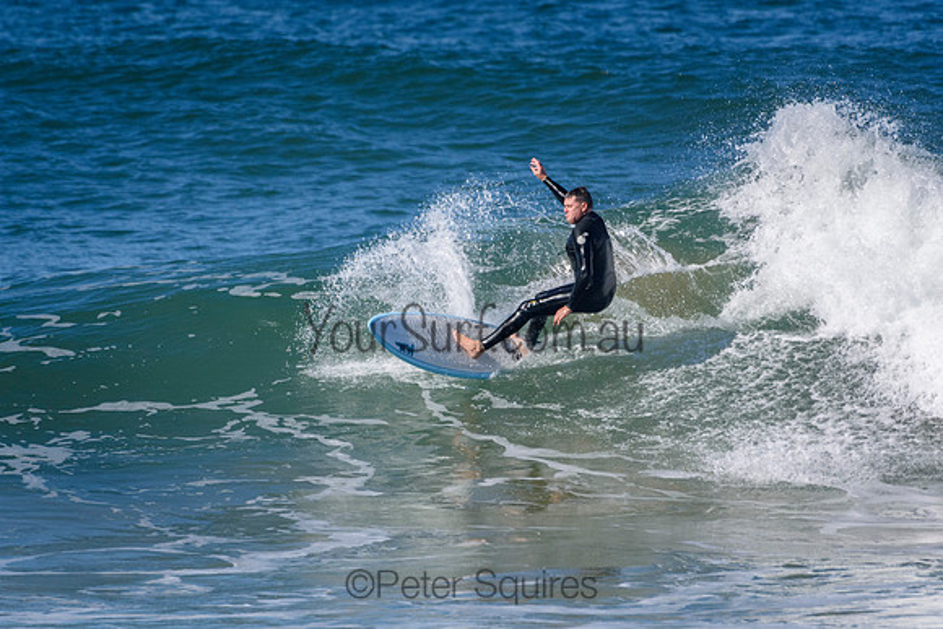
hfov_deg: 2.7
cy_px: 314
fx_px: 19652
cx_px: 472
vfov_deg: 1.8
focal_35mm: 750
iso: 560
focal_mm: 500
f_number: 5.6
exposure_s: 1/4000
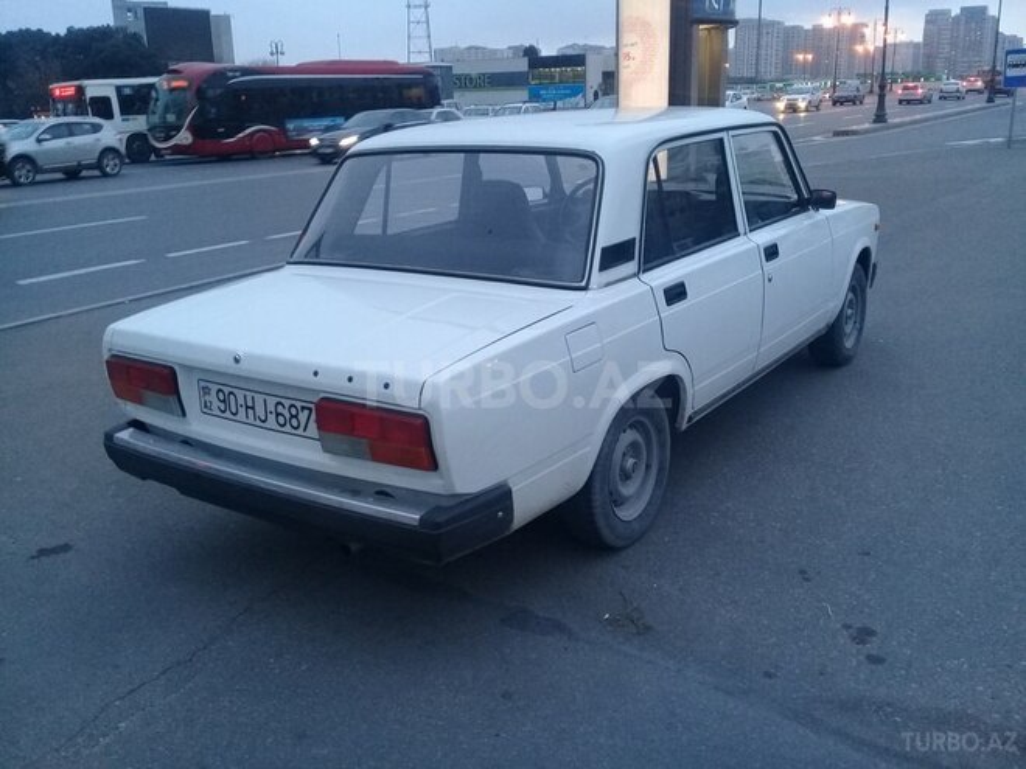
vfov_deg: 45.4
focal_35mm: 31
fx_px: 919
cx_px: 513
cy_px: 384
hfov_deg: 58.4
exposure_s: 1/33
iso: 100
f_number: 2.2
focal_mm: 3.3
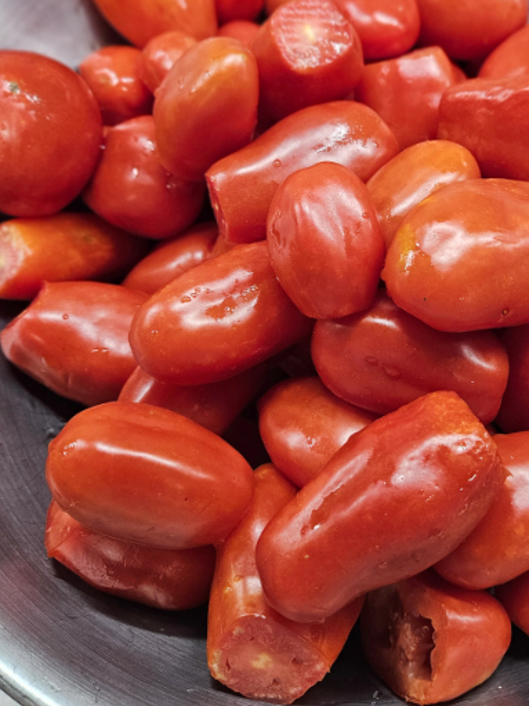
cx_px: 384
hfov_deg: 38.8
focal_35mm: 36
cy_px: 261
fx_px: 734
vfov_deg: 50.8
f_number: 1.8
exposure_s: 1/120
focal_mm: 5.4
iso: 200
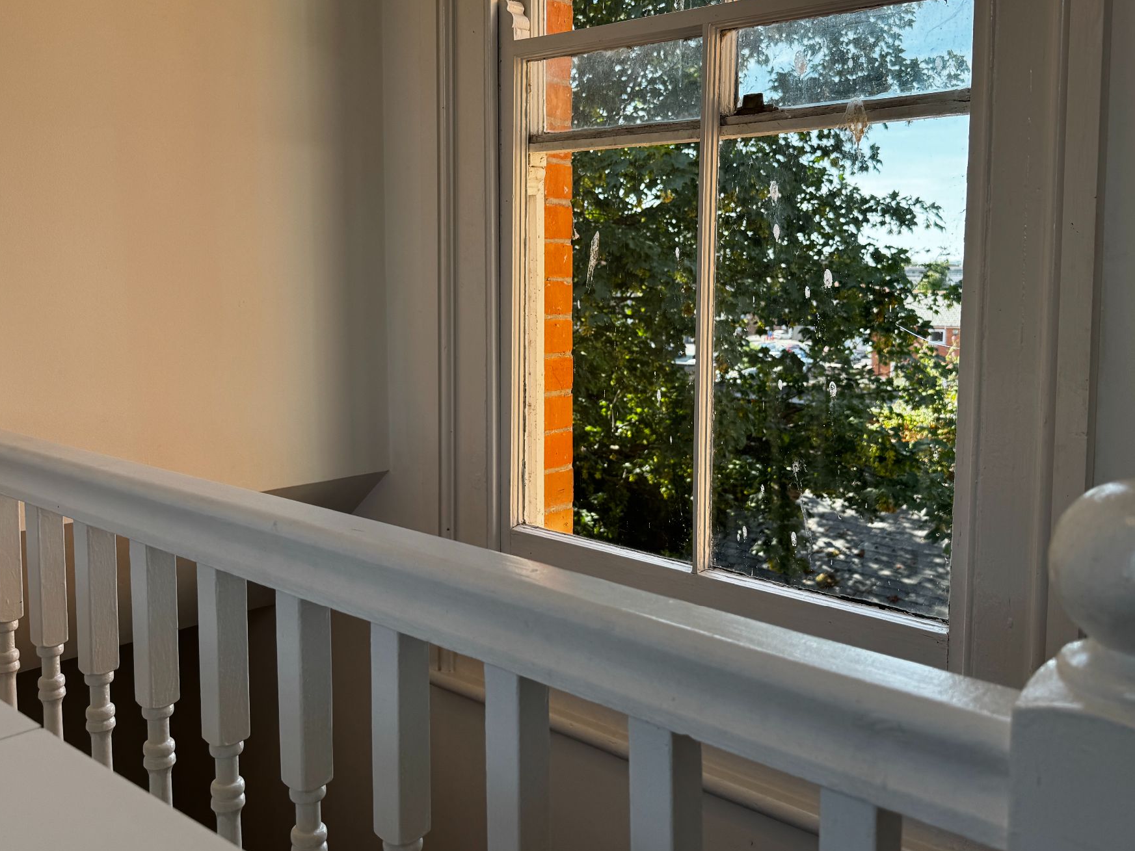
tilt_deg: -3.6
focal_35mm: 33
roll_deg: -0.6
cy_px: 352
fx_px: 1082
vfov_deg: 42.8
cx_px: 554
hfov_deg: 55.3
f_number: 1.78
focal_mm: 6.76
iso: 80
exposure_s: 1/639
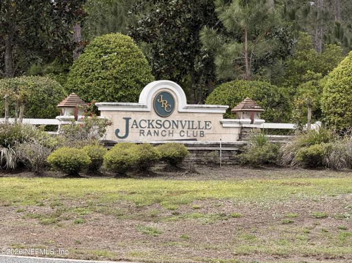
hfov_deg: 16.4
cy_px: 132
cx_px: 176
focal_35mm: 120
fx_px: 1219
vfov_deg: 12.3
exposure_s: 1/693
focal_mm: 15.66
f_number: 2.8
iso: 64
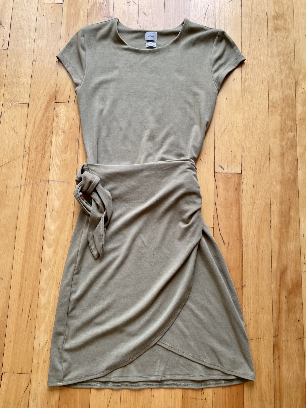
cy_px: 204
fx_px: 306
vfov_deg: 67.3
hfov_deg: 53.1
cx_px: 153
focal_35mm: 26
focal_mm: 4.25
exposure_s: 1/122
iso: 50
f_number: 1.8
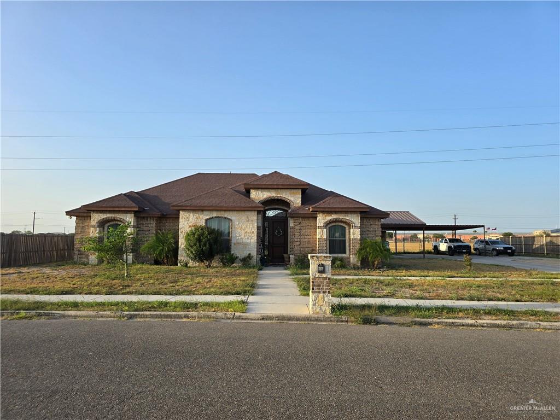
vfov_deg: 58.9
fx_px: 372
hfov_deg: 73.9
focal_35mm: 23
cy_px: 210
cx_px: 280
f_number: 1.7
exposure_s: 1/399
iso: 12
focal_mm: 6.3
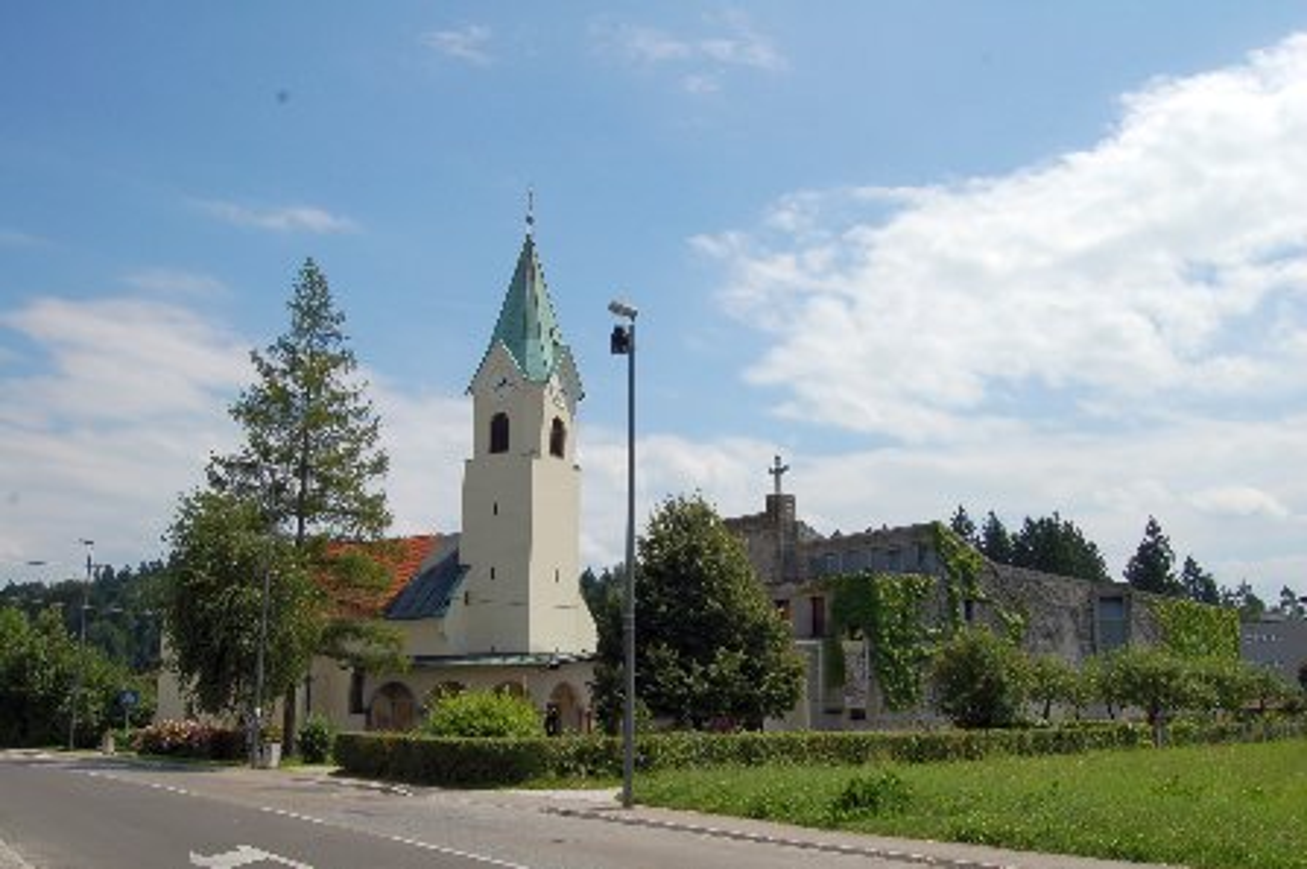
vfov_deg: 38.3
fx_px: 1251
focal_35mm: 34
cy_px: 434
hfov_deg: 55.2
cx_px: 654
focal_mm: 23
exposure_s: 1/400
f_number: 11
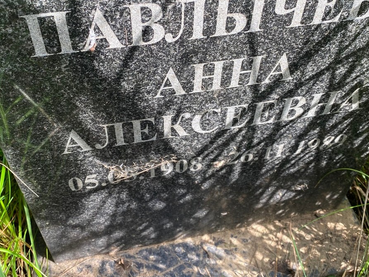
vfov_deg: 34.3
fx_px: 448
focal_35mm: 42
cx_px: 198
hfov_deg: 44.7
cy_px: 117
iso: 32
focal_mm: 4.25
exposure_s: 1/238
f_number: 1.8
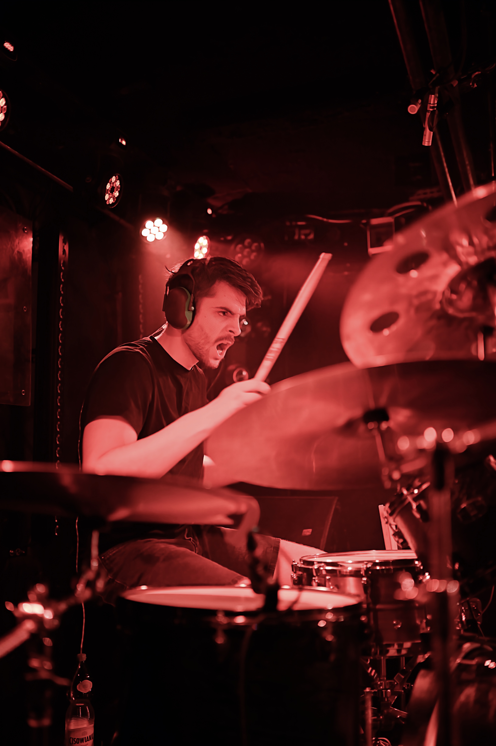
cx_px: 248
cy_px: 373
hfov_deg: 37.8
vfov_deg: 54.5
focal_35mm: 35
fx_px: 724
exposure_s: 1/100
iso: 640
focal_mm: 35
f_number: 1.4
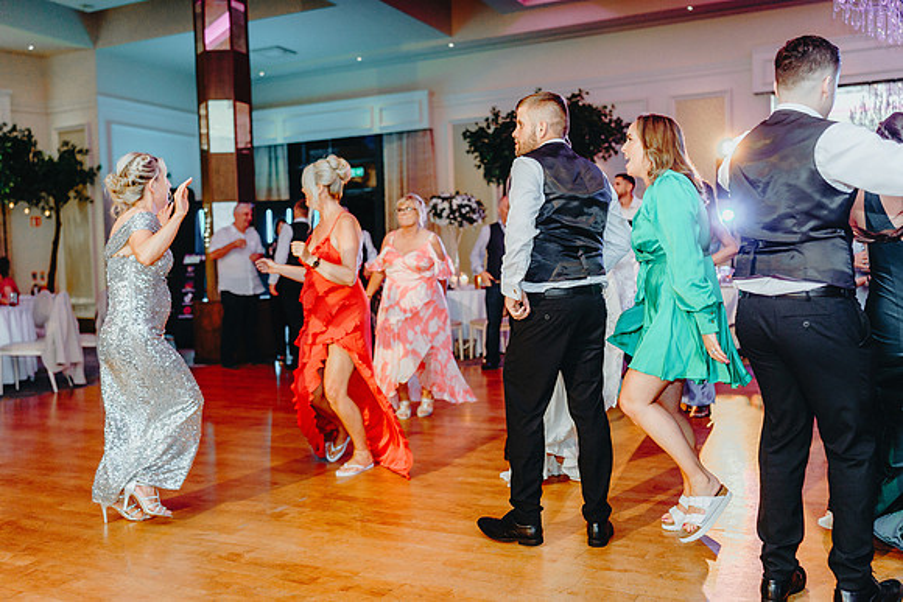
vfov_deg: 37.9
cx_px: 452
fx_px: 878
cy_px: 301
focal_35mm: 35
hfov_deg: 54.4
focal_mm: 35
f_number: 2
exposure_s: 1/250
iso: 1250
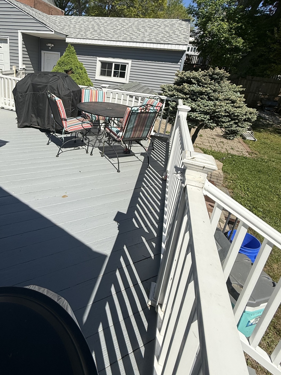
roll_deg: -6.0
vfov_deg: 79.6
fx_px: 216
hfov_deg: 64.2
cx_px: 93
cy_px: 131
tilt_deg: -17.5
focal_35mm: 20
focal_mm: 2.22
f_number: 2.2
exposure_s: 1/2976
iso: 50
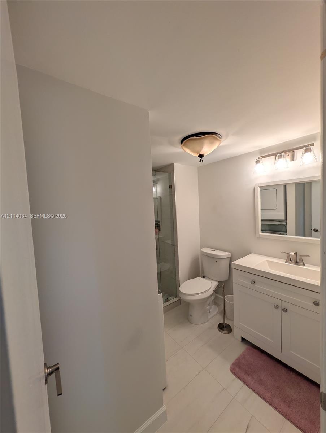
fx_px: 150
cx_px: 163
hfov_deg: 94.6
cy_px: 216
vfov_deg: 110.5
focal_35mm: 12
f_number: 1.7
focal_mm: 2.02
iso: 57
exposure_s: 1/133
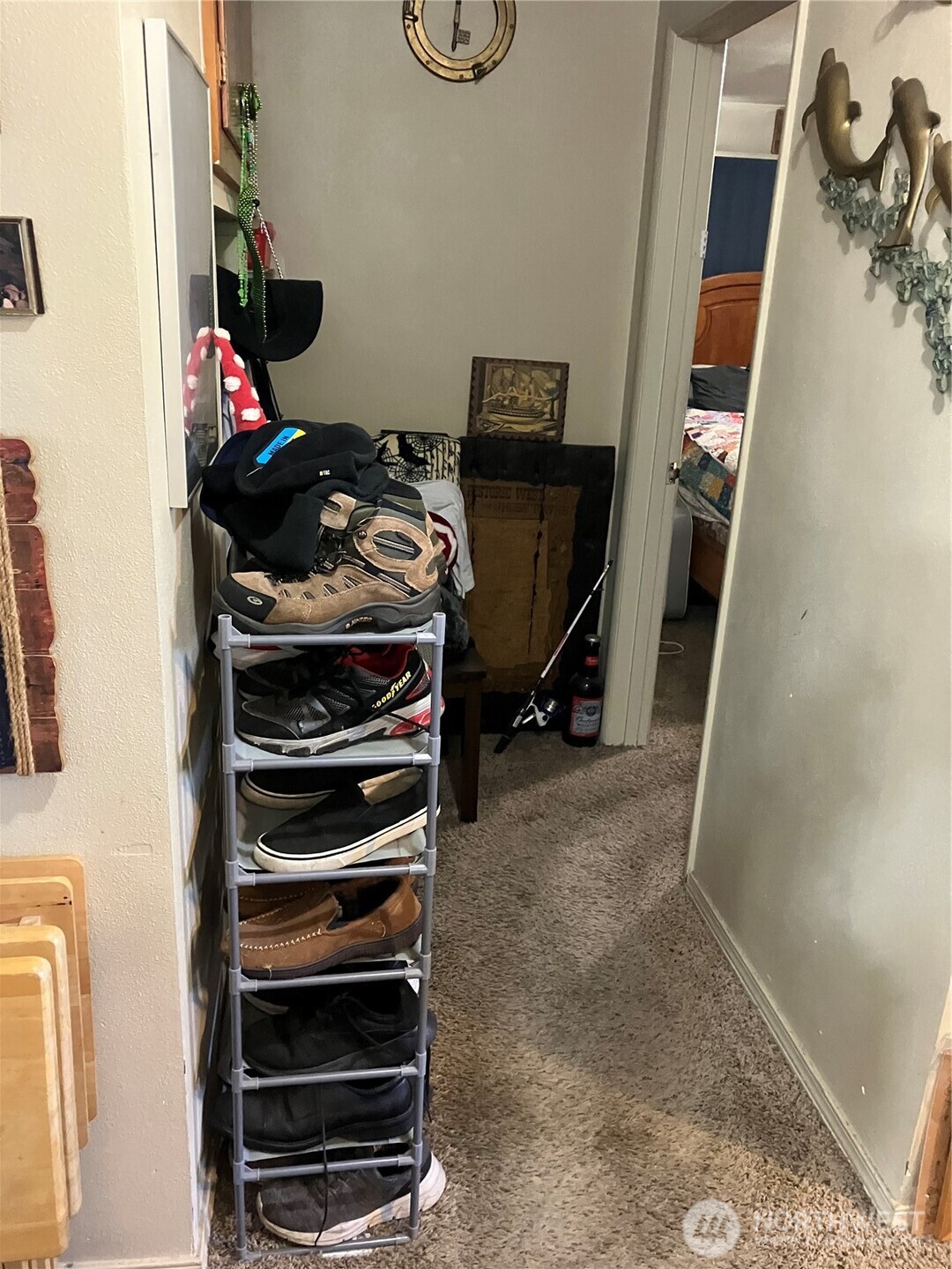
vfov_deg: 63.4
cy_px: 634
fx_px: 1027
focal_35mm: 28
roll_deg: -0.2
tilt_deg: -17.6
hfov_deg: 49.7
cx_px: 476
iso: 500
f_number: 1.8
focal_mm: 3.99
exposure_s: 1/30
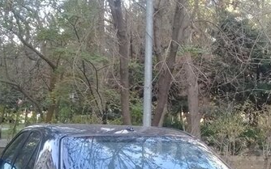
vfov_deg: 19.7
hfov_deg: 30.7
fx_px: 480
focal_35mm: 65
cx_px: 219
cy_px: 148
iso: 80
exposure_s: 1/100
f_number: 2.2
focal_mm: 3.3
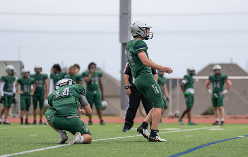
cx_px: 130
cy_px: 93
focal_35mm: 257
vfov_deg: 5.2
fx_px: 1742
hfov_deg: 8.1
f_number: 2.8
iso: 250
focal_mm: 185
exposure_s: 1/1250
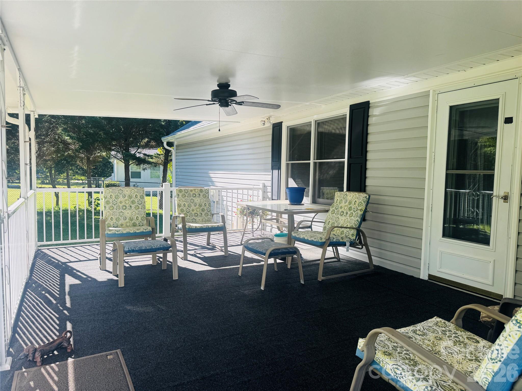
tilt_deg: -3.5
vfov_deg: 56.8
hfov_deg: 71.6
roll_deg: -0.6
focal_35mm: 24
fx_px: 362
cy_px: 196
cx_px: 261
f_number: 1.78
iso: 80
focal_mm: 6.76
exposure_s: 1/756
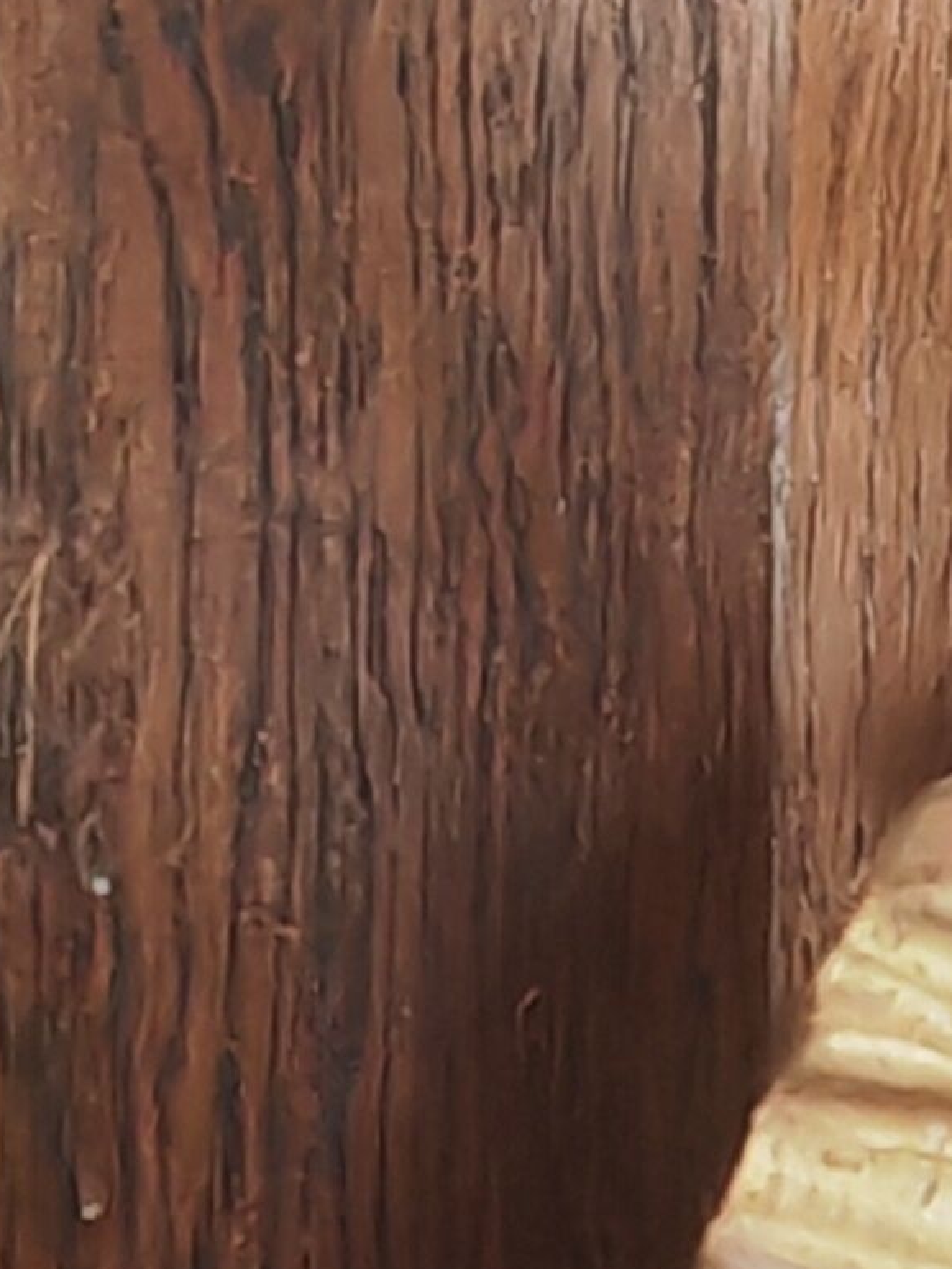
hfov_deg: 5.6
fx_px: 9715
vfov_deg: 7.2
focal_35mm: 265
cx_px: 1108
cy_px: 2528
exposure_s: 1/100
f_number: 1.8
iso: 800
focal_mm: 5.53
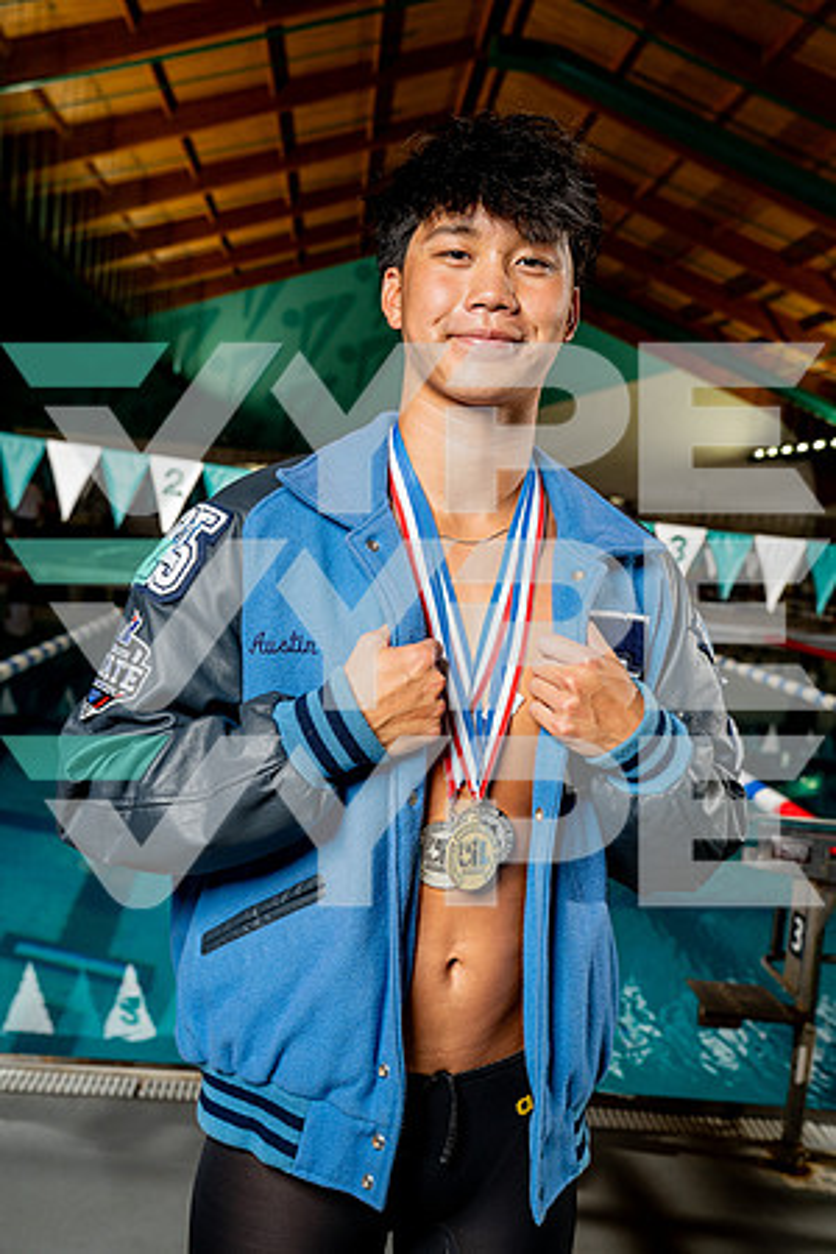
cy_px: 627
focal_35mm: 41
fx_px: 1428
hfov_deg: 32.6
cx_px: 418
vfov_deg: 47.4
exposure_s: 1/250
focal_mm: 41
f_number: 5.6
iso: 640
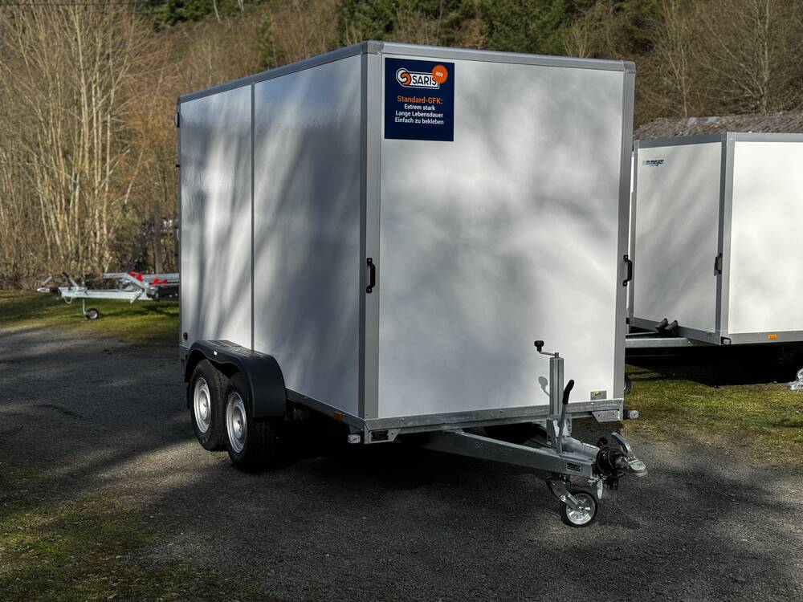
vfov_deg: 30.3
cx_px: 402
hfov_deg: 39.7
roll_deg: +1.1
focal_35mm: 48
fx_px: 1113
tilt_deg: -6.3
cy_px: 301
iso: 64
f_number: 1.78
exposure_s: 1/4975
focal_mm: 6.86
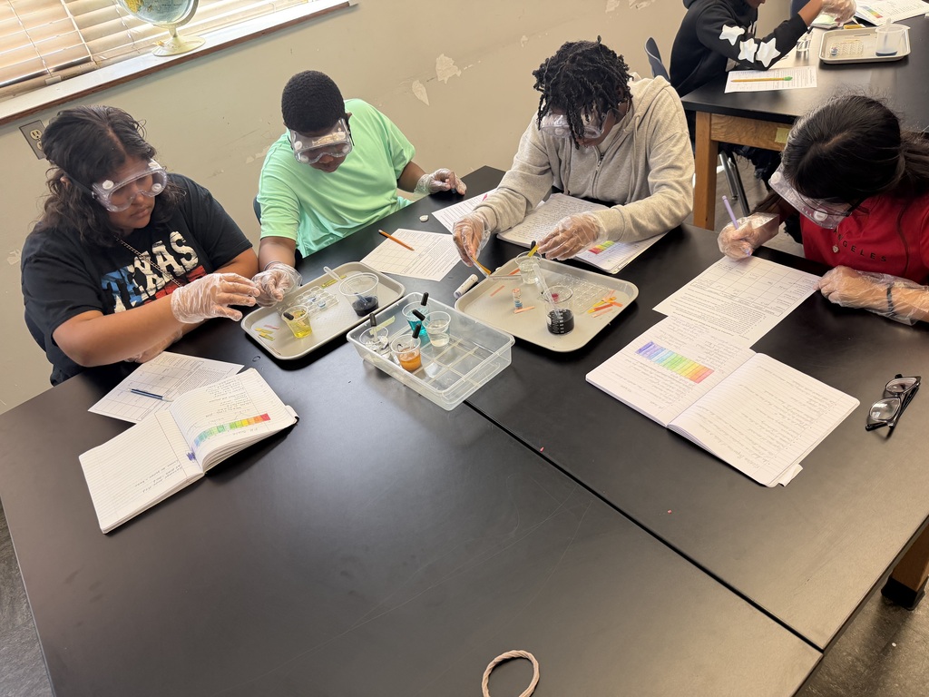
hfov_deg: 71.6
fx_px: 644
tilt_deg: -37.1
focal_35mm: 24
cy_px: 348
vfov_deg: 56.8
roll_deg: +14.1
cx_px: 464
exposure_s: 1/121
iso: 125
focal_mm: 6.76
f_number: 1.78
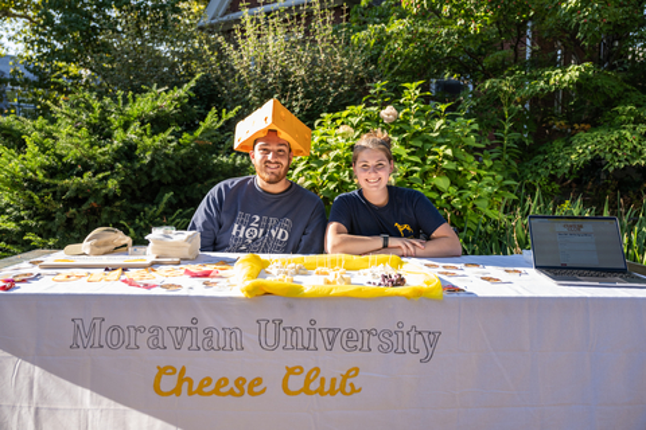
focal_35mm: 30
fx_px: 529
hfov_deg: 62.8
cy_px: 215
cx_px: 323
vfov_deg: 44.3
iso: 250
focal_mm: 29.5
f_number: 2.8
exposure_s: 1/1000
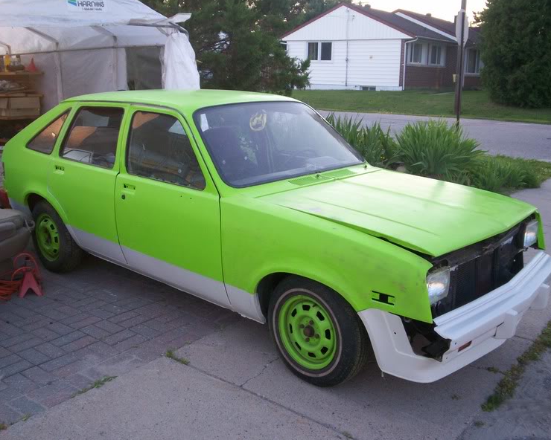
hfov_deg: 47.9
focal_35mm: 38
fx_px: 620
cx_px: 261
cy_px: 219
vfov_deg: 39.2
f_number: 4.5
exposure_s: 1/64.7
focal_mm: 5.9
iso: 100
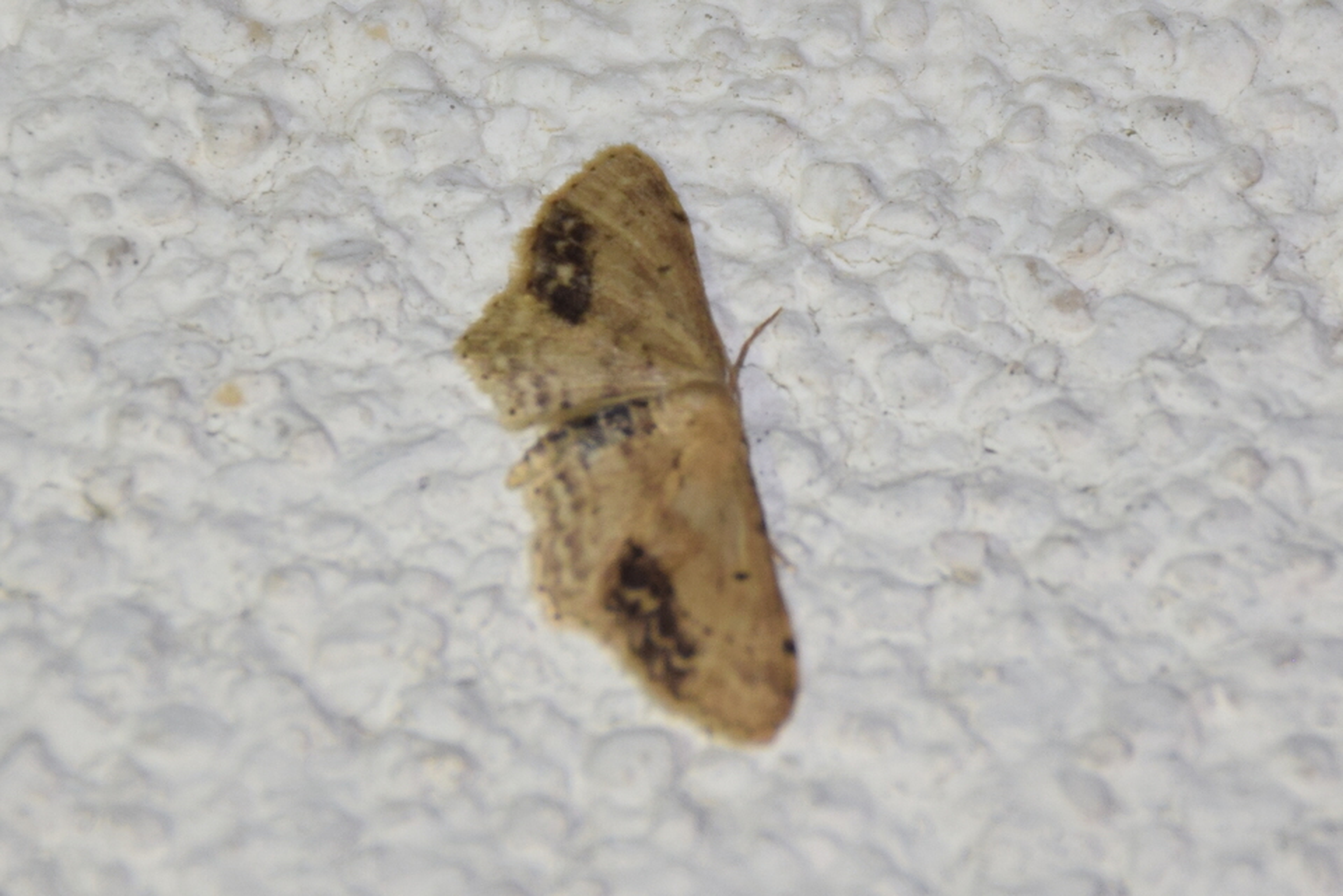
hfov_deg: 9.8
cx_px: 672
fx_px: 7834
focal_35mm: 210
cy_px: 448
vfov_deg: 6.5
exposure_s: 1/200
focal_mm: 140
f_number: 5.6
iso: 320
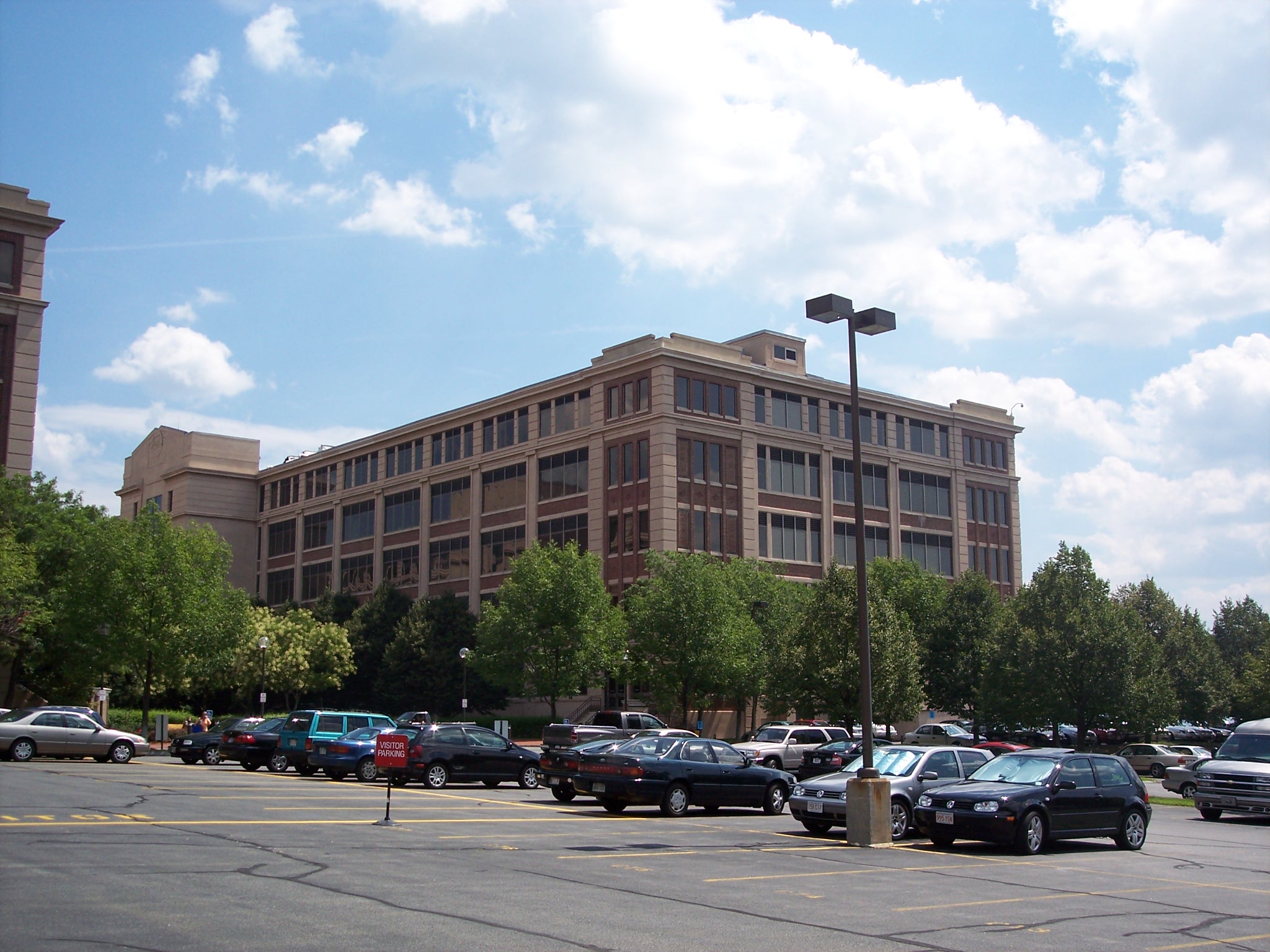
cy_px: 476
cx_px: 635
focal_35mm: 39
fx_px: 1431
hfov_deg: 47.9
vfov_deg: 36.8
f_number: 4
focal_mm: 8
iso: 100
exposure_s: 1/1000
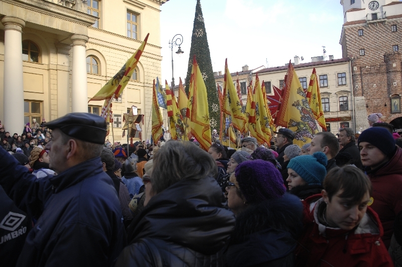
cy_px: 134
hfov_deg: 62.0
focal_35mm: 30
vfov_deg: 43.5
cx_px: 201
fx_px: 335
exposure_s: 1/180
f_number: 3.5
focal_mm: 20
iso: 100
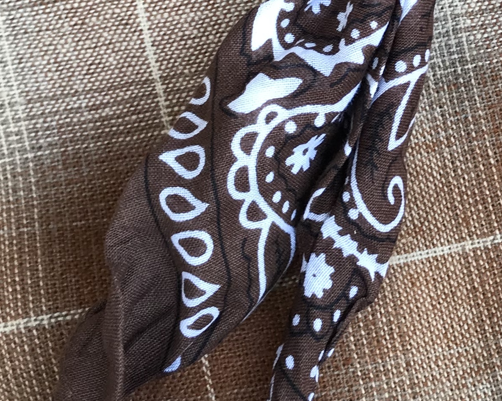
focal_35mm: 93
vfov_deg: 16.3
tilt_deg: -85.8
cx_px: 361
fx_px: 1382
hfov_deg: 20.5
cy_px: 18
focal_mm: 3.99
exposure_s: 1/100
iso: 25
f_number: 1.8
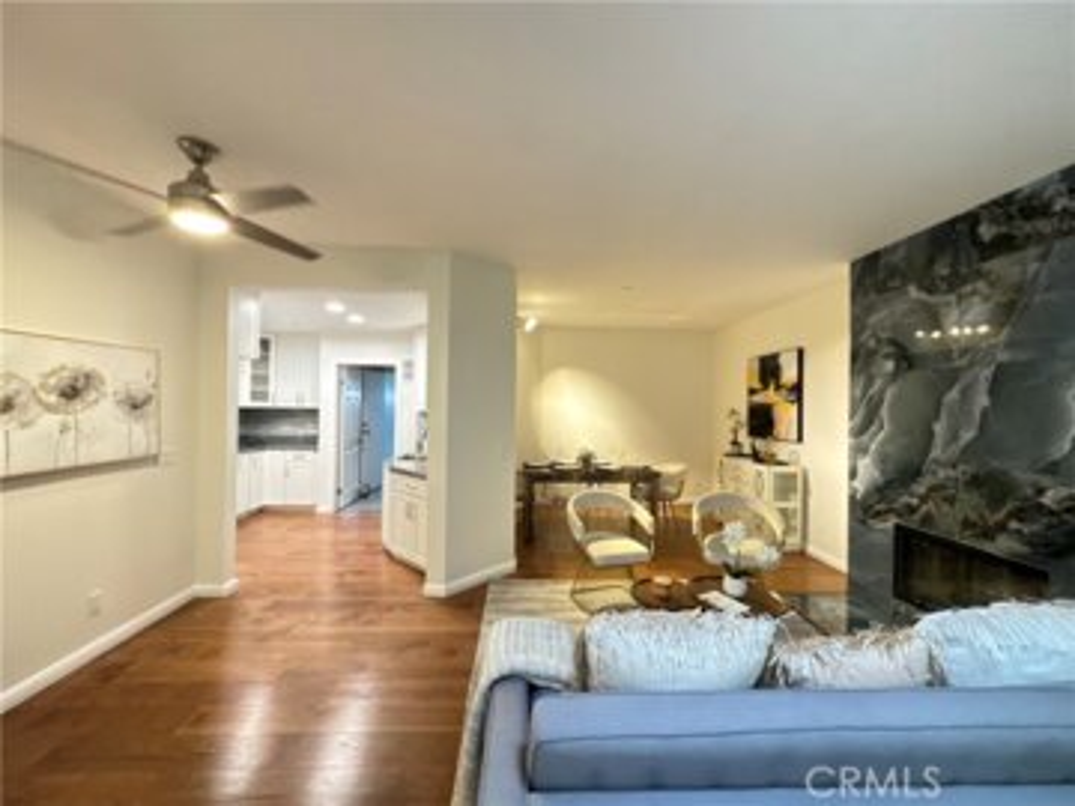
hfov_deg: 102.1
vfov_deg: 85.7
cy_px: 403
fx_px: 435
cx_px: 538
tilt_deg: +0.2
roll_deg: -1.0
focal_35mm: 14
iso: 800
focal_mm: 2.22
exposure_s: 1/60
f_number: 2.2
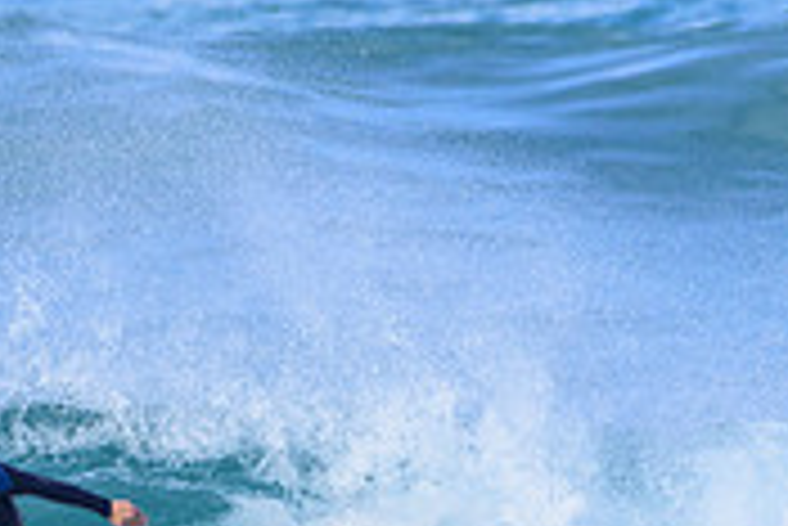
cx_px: -108
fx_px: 54547
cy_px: 713
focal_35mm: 2490
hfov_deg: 0.8
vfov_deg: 0.6
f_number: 5.6
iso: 360
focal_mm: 500
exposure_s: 1/2000
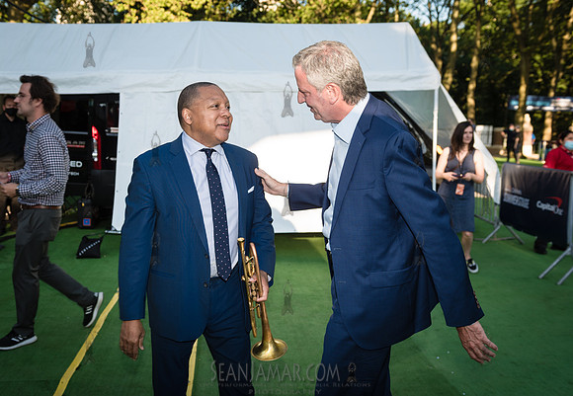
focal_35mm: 39
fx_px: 631
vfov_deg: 34.9
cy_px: 207
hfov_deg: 48.8
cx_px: 256
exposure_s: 1/200
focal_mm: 34
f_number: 4.5
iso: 100
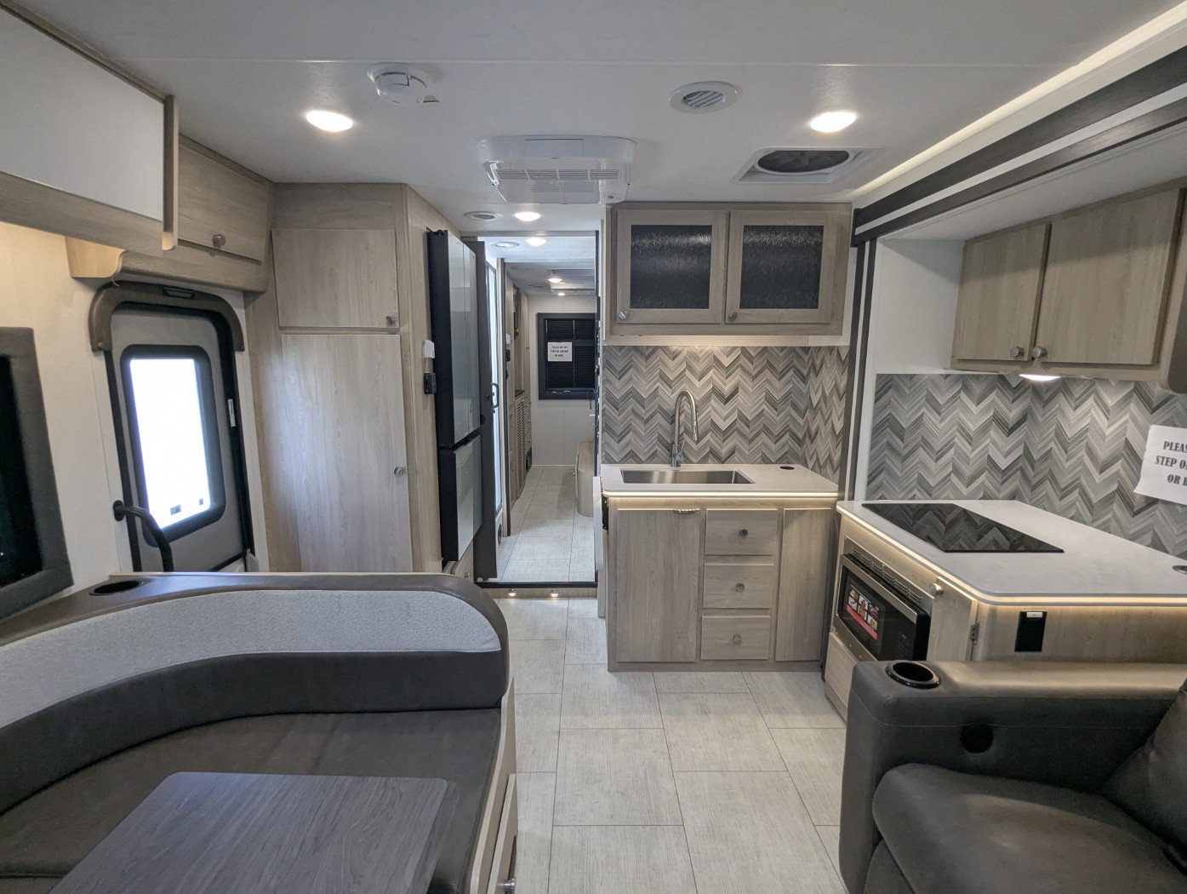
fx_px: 549
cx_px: 594
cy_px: 447
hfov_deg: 94.4
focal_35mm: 16
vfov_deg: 78.2
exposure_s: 1/93.4
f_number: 2.2
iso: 107
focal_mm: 2.35
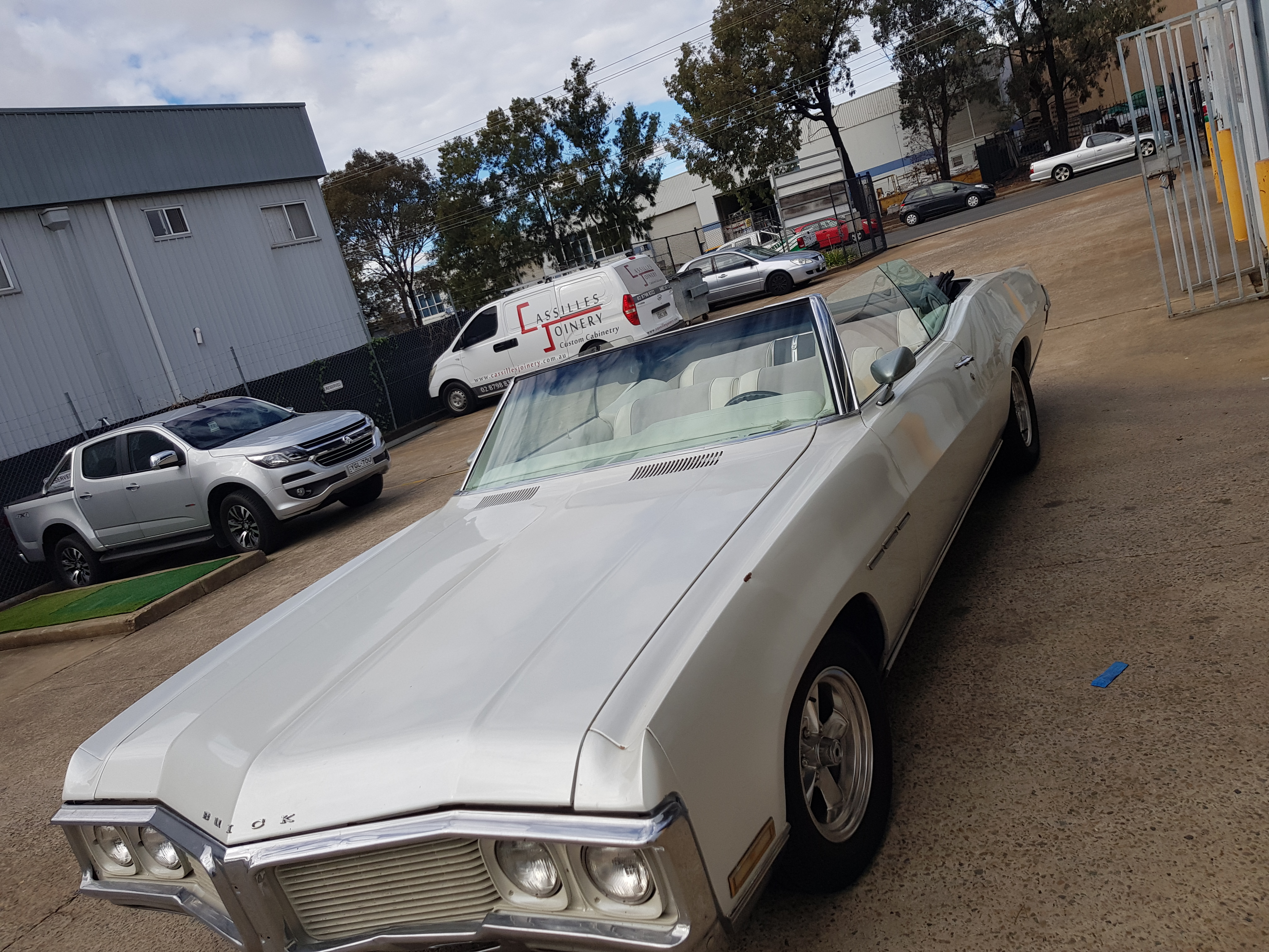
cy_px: 476
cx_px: 634
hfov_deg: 67.3
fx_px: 953
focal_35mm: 26
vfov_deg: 53.1
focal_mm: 4.2
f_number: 1.7
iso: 40
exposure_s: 1/1880
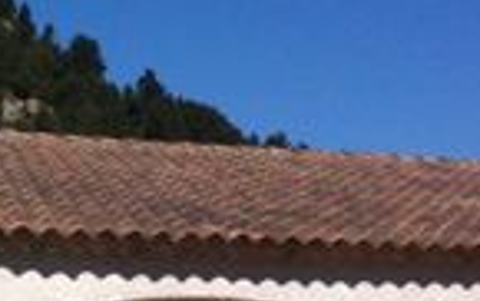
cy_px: 466
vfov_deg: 8.4
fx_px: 2004
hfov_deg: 13.2
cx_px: -146
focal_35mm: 153
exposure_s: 1/1792
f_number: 2.8
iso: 64
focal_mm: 3.85
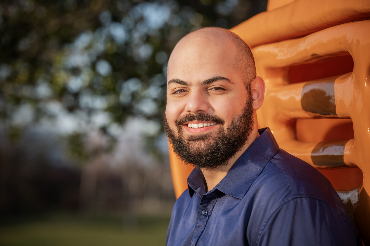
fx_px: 1335
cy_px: 123
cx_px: 185
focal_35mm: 130
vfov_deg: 10.5
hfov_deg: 15.8
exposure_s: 1/400
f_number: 4
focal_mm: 130
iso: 125
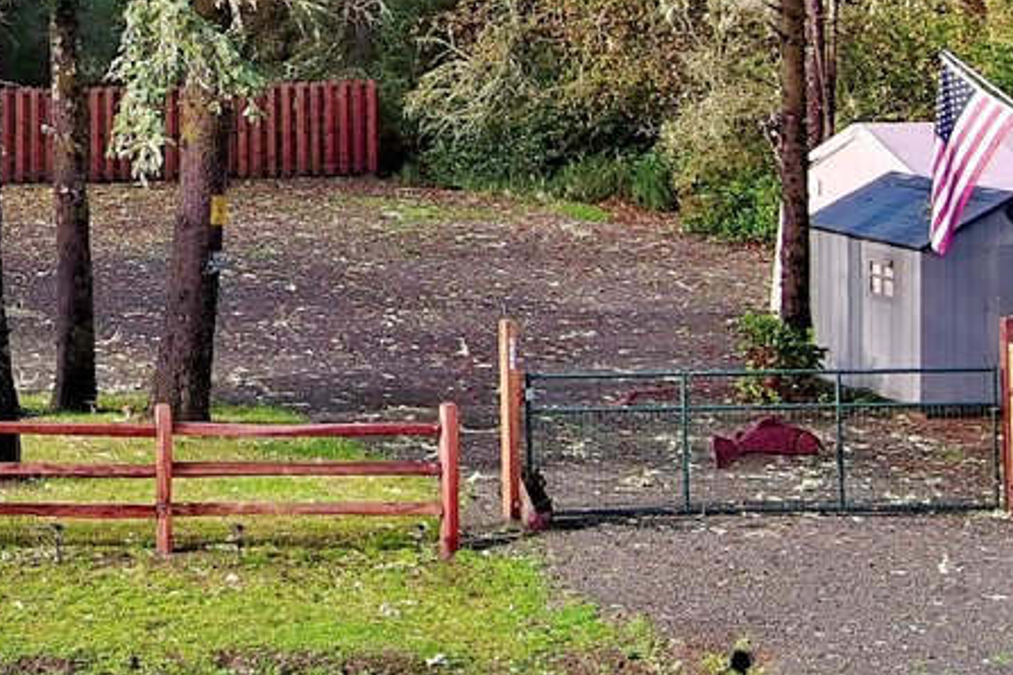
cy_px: -144
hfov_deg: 16.6
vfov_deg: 12.2
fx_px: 3095
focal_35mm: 110
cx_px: -595
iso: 100
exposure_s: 1/223
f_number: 2.8
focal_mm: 10.57
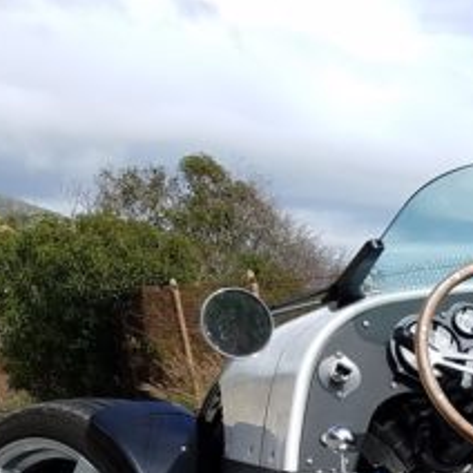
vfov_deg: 14.9
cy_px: 638
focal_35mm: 111
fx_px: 1716
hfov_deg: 13.9
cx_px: 863
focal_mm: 4.2
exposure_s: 1/2800
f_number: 1.7
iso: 50
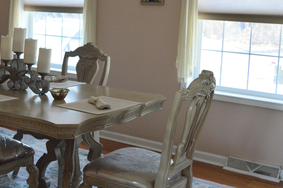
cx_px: 83
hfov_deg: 34.6
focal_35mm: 57
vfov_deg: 23.6
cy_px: 58
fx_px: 448
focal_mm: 24
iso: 800
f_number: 3.8
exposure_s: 1/125
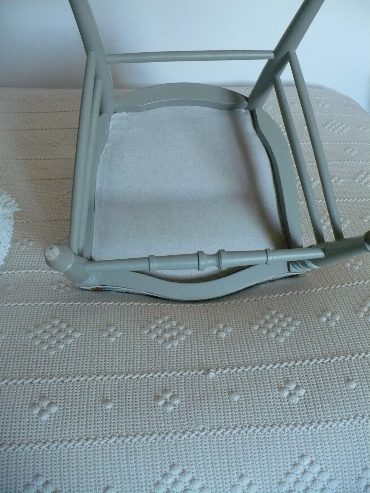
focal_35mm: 37
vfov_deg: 50.1
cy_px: 246
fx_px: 527
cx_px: 185
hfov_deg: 38.7
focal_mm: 6.1
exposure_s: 1/30
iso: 320
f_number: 2.8
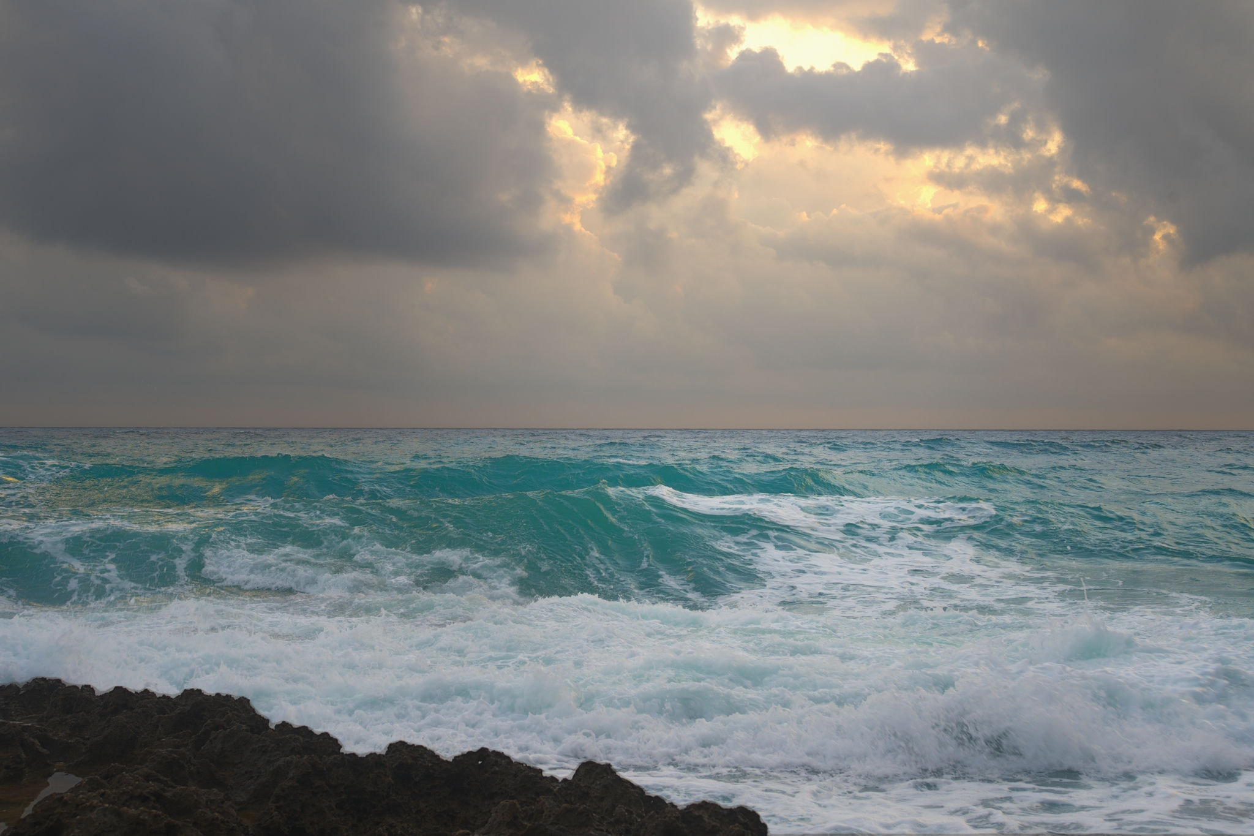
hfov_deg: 33.4
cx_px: 627
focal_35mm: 60
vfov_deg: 22.6
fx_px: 2090
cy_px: 418
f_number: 9
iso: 100
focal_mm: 60
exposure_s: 1/100
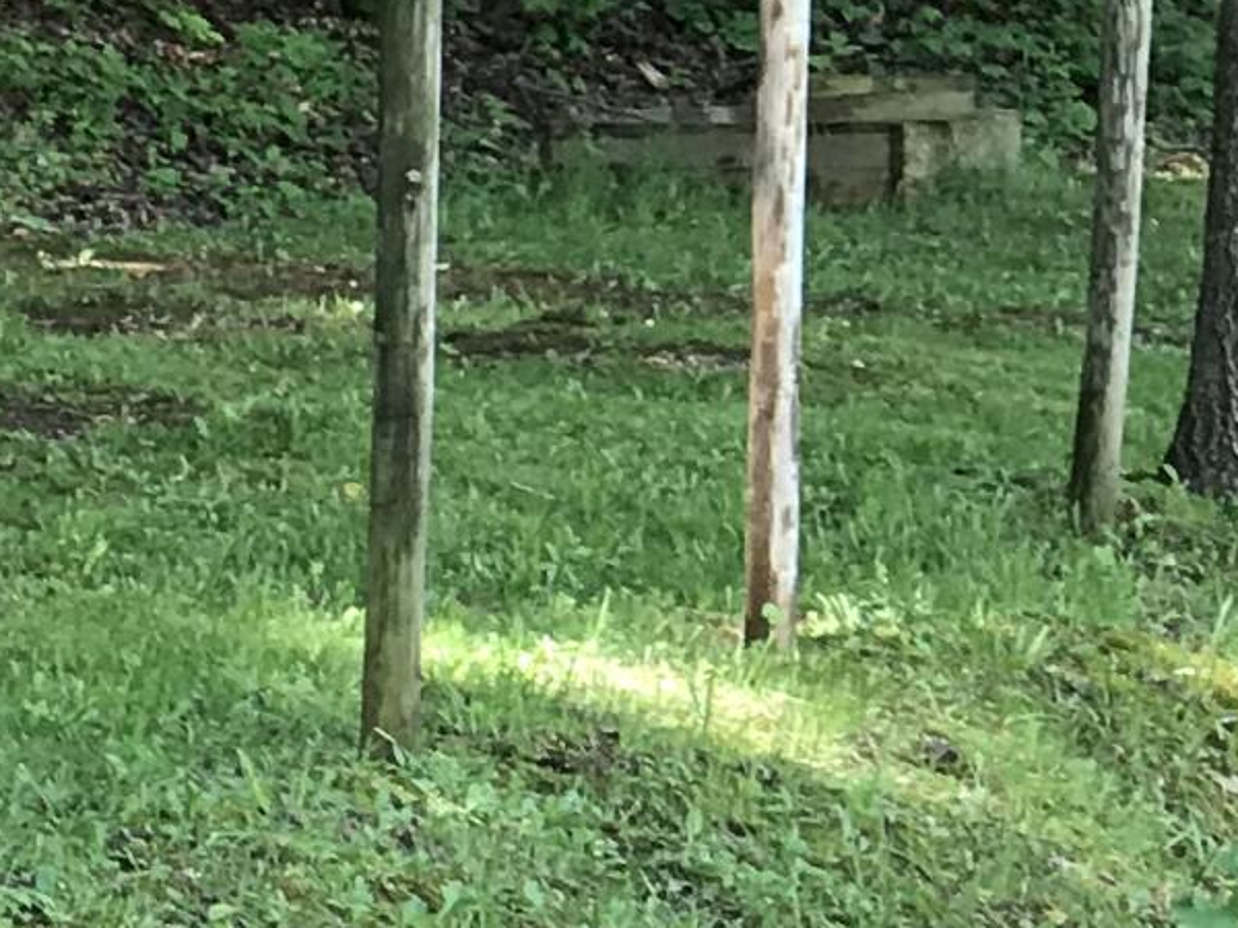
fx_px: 10193
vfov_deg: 5.2
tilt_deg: -4.6
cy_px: 625
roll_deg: -0.5
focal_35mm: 285
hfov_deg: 6.9
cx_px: -479
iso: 50
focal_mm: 6.6
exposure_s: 1/90
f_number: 2.8
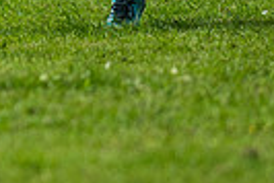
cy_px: -207
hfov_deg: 1.6
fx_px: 9974
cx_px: -175
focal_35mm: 1309
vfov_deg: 1.1
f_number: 3.2
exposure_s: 1/3200
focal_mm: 200
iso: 250
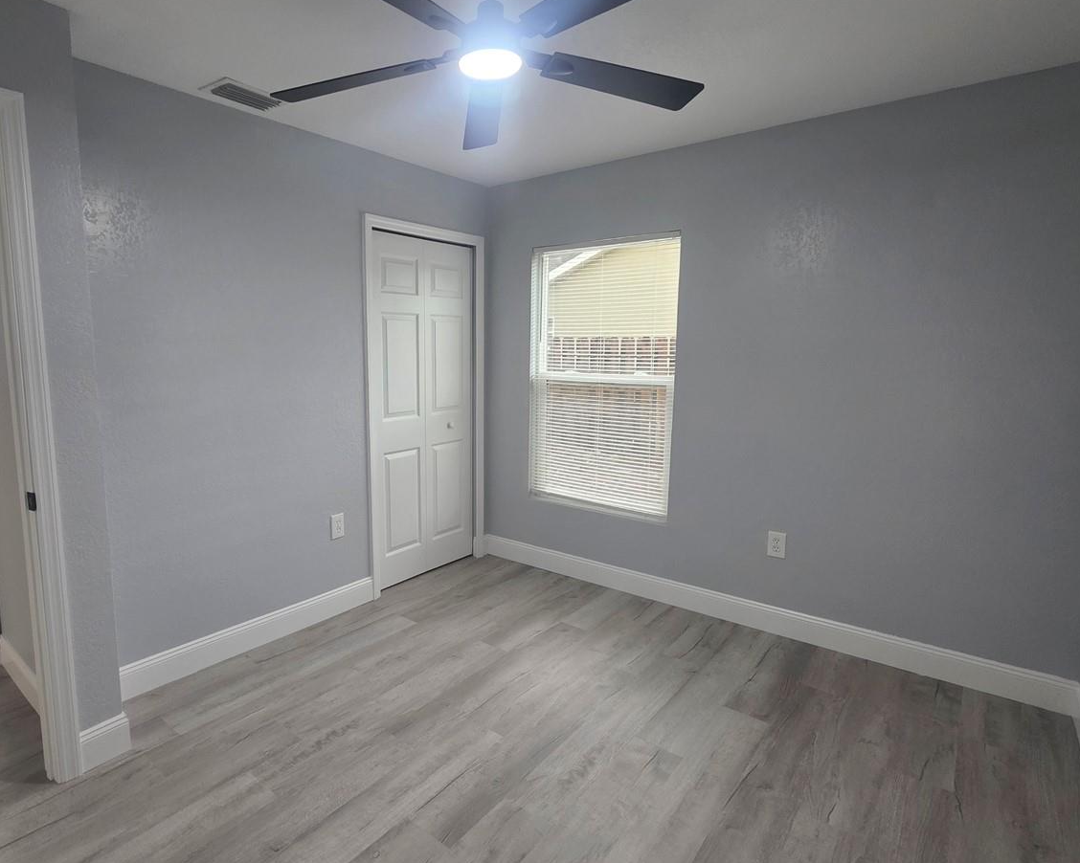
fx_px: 575
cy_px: 430
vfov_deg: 73.8
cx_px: 458
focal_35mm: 18
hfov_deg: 85.8
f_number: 1.9
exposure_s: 1/60
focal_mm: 2.2
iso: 200
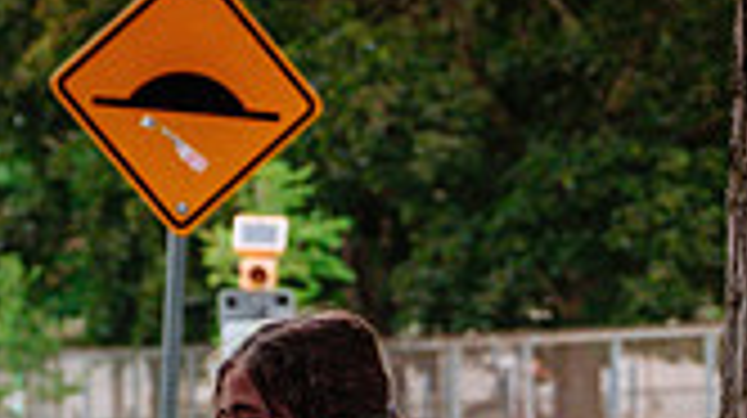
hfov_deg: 6.7
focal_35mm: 323
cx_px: 741
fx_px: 6392
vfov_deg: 3.7
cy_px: 777
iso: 1600
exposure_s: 1/320
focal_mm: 55
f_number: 2.8
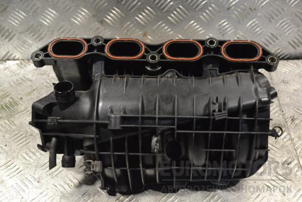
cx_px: 151
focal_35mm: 51
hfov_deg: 38.9
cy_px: 101
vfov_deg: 26.5
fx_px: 428
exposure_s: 1/250
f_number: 6.3
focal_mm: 34
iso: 3200
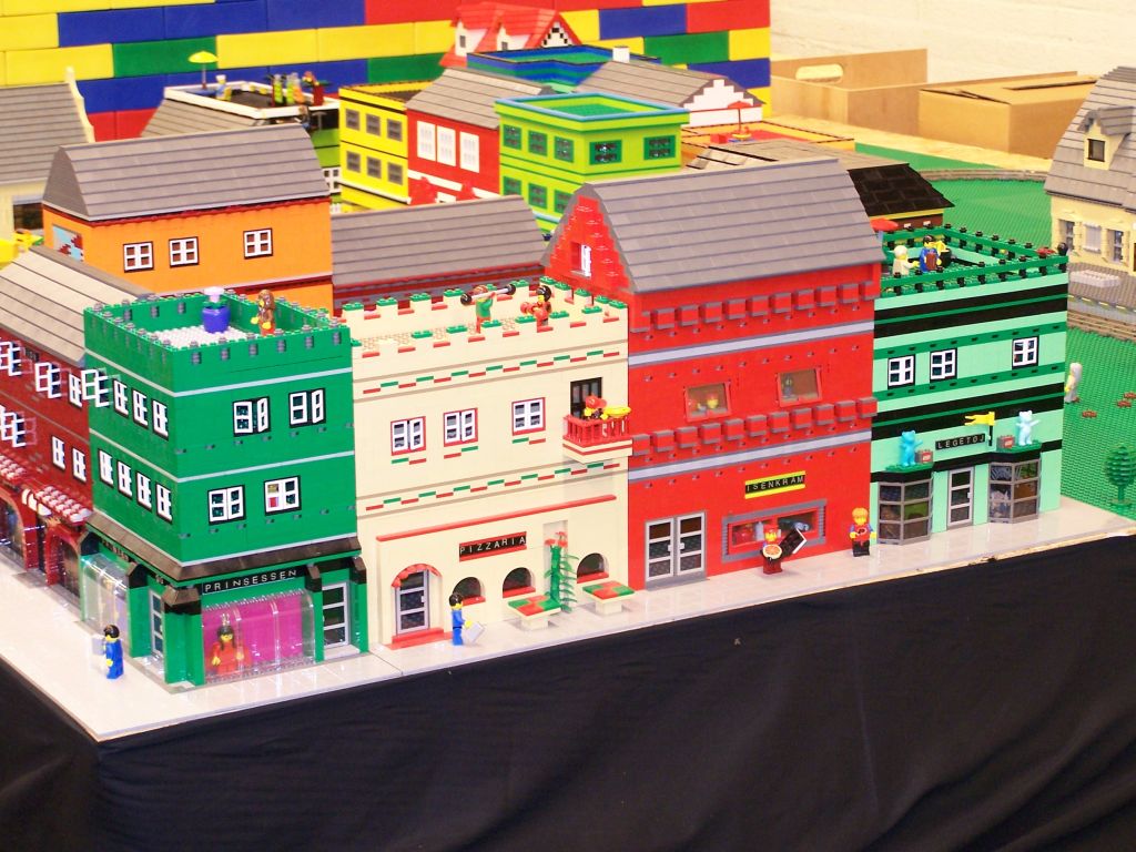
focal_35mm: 82
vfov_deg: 18.0
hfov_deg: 23.8
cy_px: 426
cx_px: 568
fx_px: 2691
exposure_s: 1/4
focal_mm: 13.7
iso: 140
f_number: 3.2
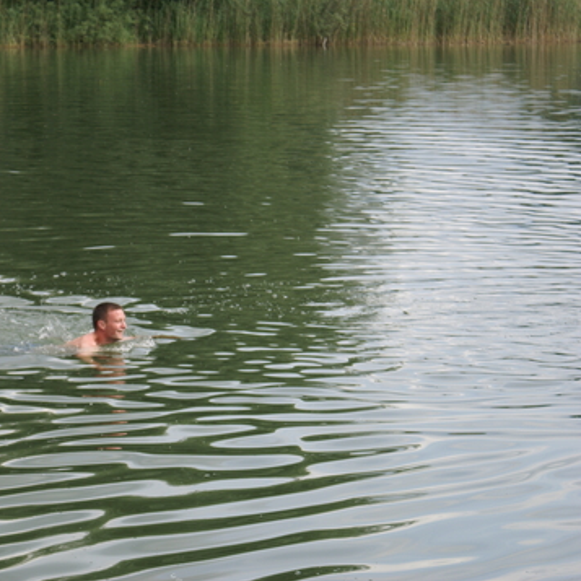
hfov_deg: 12.9
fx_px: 2564
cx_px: 148
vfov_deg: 12.9
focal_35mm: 135
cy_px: 290
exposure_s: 1/250
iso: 100
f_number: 5.6
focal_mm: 70
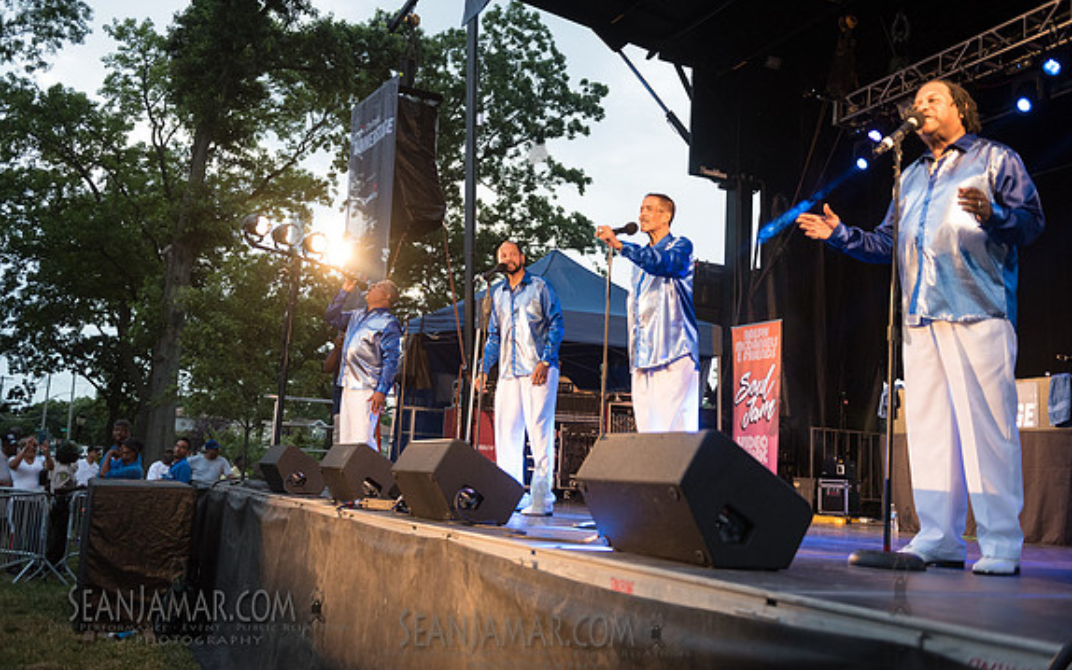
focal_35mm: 35
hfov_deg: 55.3
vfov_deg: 36.3
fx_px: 1023
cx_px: 538
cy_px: 313
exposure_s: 1/400
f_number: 3.2
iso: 2000
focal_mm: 34
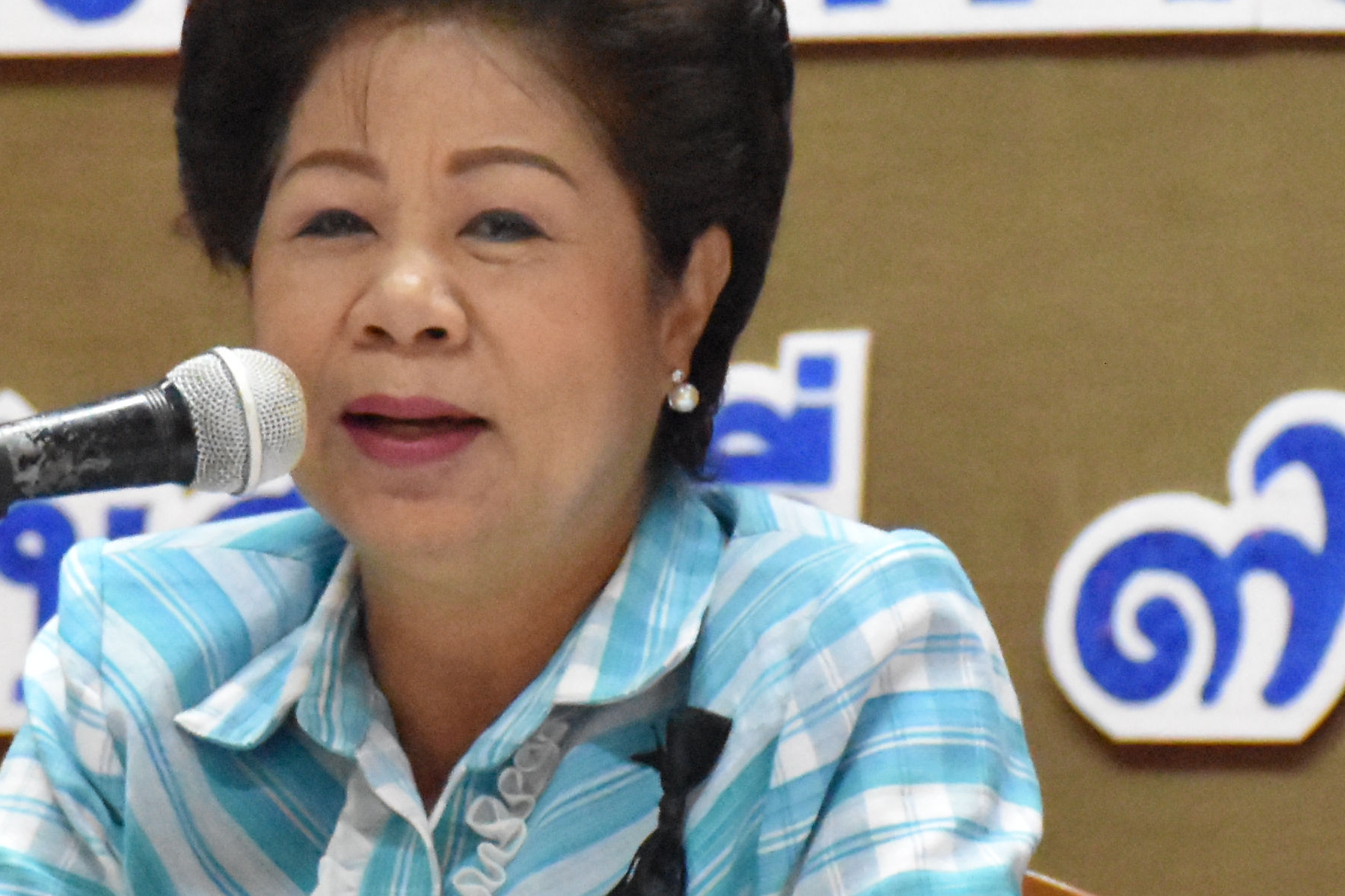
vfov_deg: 4.4
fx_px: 11691
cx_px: 195
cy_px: 357
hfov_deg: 6.6
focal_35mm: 313
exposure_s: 1/125
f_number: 5
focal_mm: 62
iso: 9000
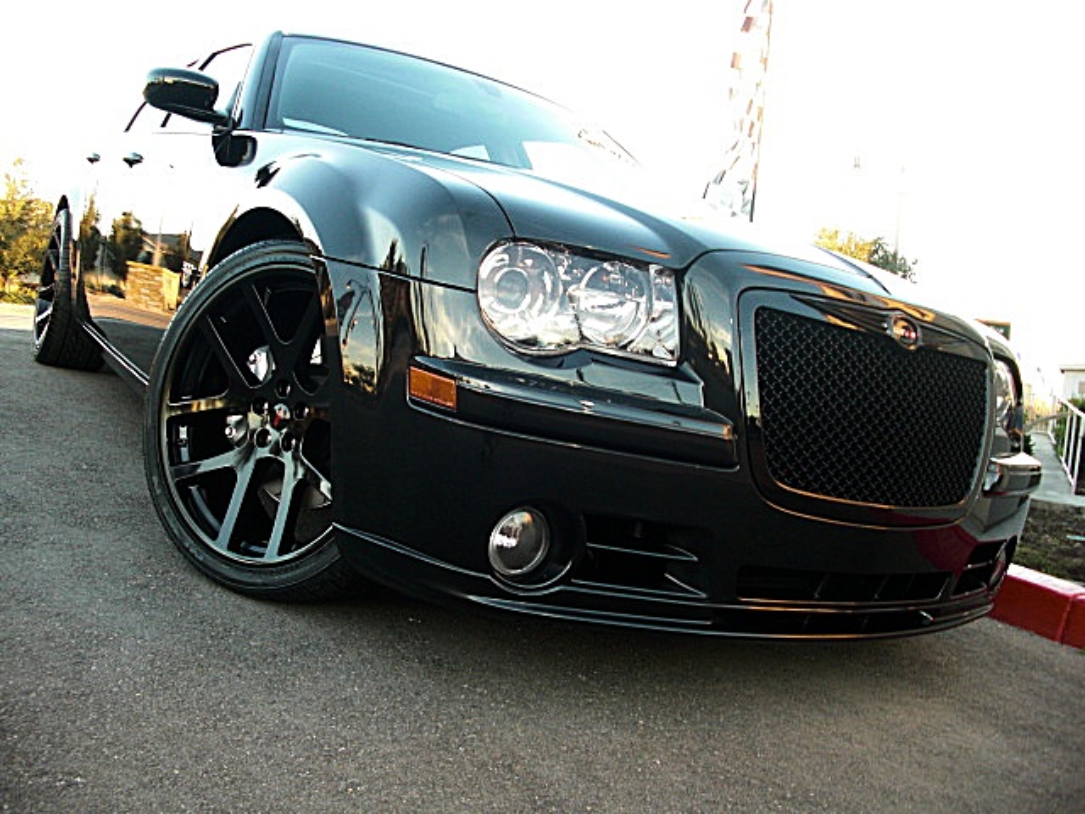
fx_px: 1128
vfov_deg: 39.7
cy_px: 407
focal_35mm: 36
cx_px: 542
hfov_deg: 51.4
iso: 200
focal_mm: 6.3
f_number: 2.8
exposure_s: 1/80
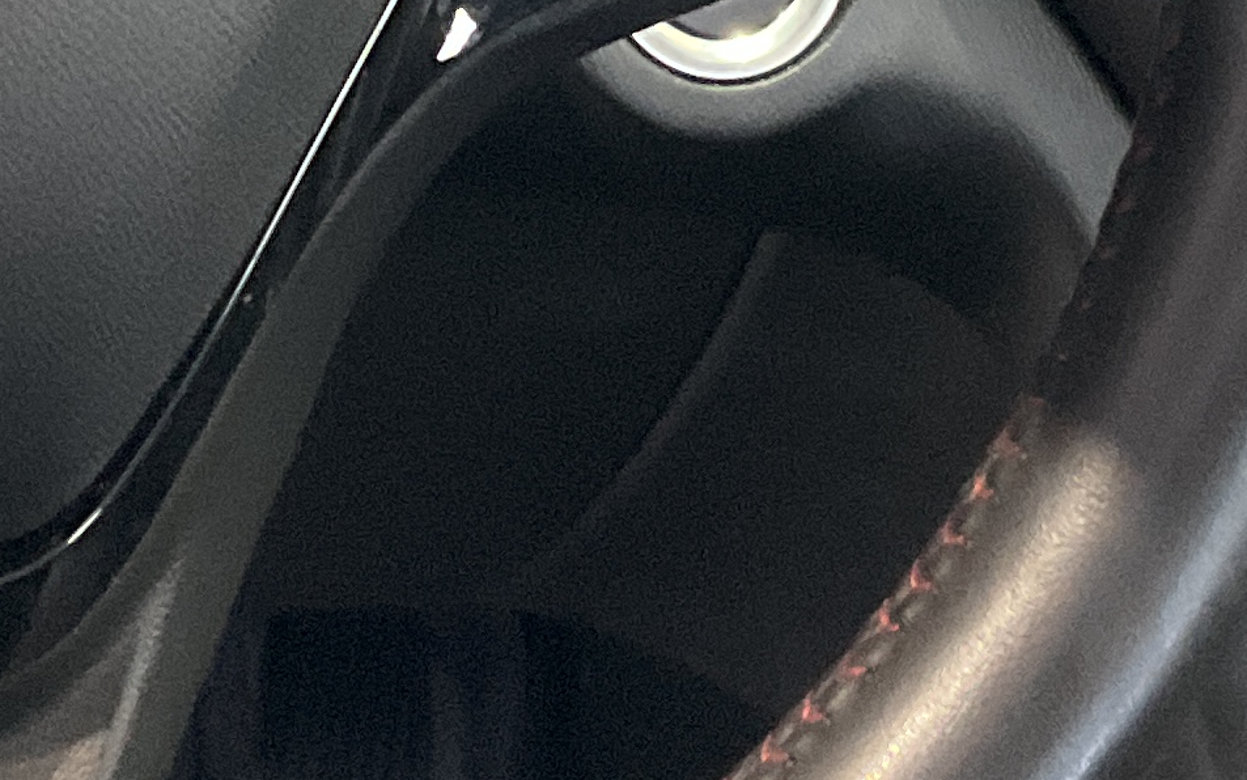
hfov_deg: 16.1
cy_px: -317
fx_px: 4419
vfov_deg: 9.8
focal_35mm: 130
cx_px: 548
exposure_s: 1/40
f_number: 1.8
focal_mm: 3
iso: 320
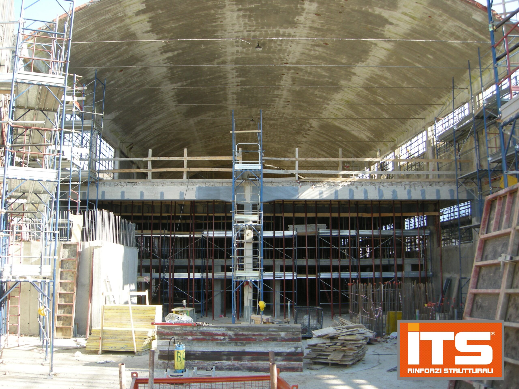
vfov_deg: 39.7
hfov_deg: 51.4
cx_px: 260
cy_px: 194
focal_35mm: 36
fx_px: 540
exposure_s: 1/105
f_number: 3.4
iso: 64
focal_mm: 7.5
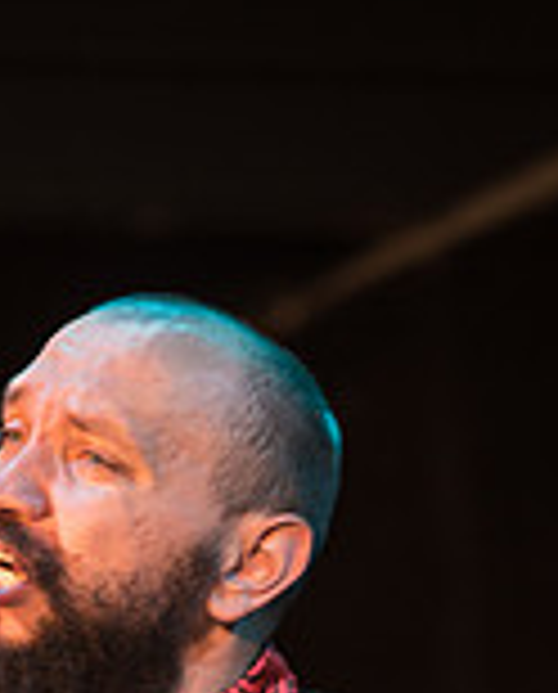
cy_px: 927
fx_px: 11248
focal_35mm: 547
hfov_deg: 2.8
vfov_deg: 3.5
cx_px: 54
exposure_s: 1/100
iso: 800
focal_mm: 200
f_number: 5.6
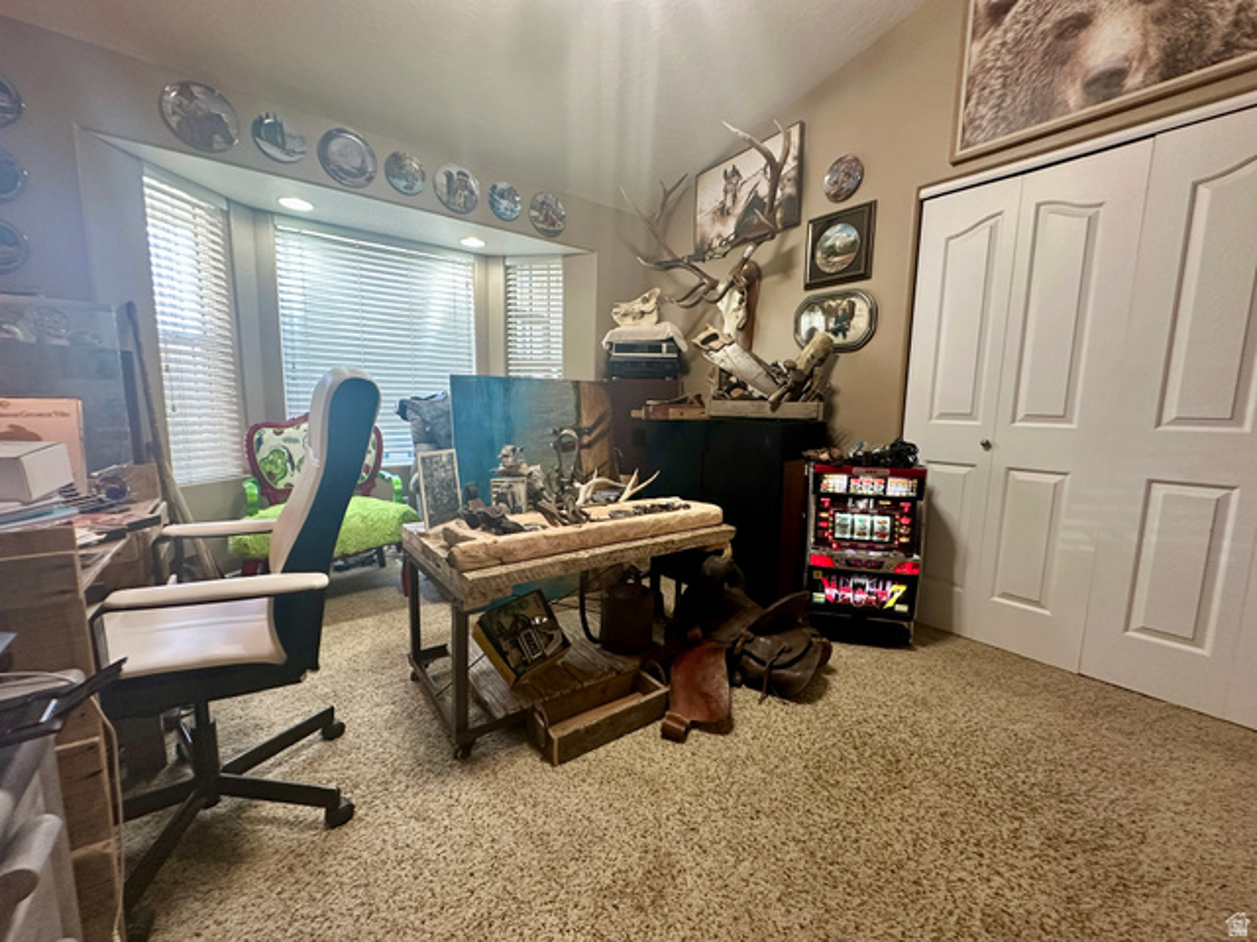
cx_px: 628
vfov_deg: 85.7
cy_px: 471
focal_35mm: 14
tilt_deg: -7.4
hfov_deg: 102.1
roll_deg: -0.8
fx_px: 508
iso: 320
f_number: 2.2
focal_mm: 2.22
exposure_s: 1/60
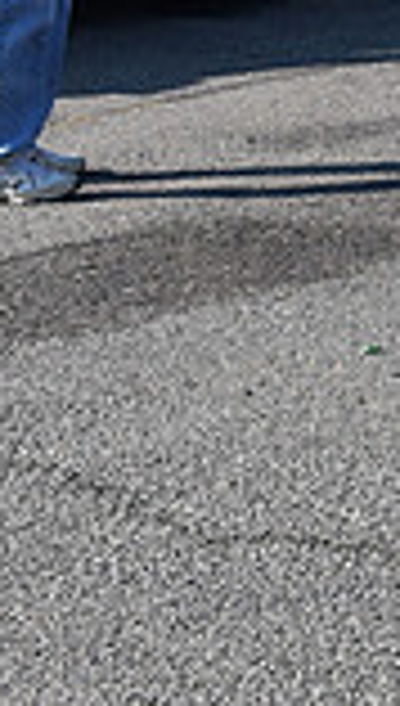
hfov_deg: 7.5
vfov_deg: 15.1
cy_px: -29
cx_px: 1285
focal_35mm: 139
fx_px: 2606
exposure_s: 1/250
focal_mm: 24
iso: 360
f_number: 8
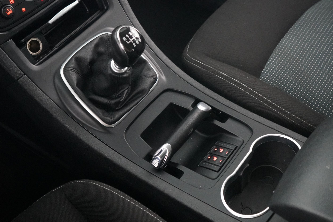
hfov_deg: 46.4
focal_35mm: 42
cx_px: 166
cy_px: 111
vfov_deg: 31.9
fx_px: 388
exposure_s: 1/8
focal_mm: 28
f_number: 3.5
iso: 6400
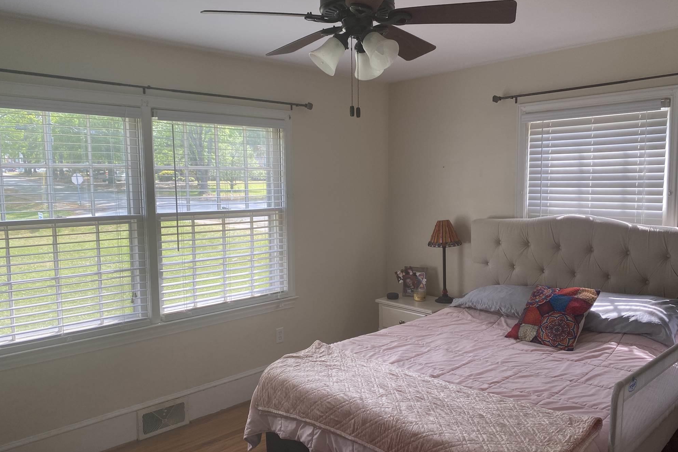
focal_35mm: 28
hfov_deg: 65.5
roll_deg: +0.8
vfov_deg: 46.4
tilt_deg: -7.5
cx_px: 339
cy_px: 238
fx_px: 527
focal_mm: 4.25
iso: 32
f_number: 1.8
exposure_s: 1/123
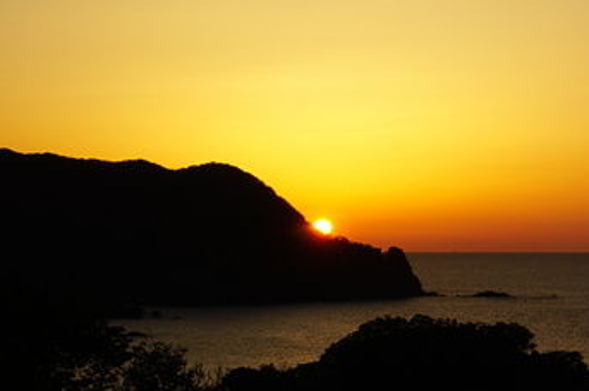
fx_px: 1749
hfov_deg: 18.5
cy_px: 158
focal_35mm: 107
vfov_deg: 12.8
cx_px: 610
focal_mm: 30
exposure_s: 1/100
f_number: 10
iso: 100
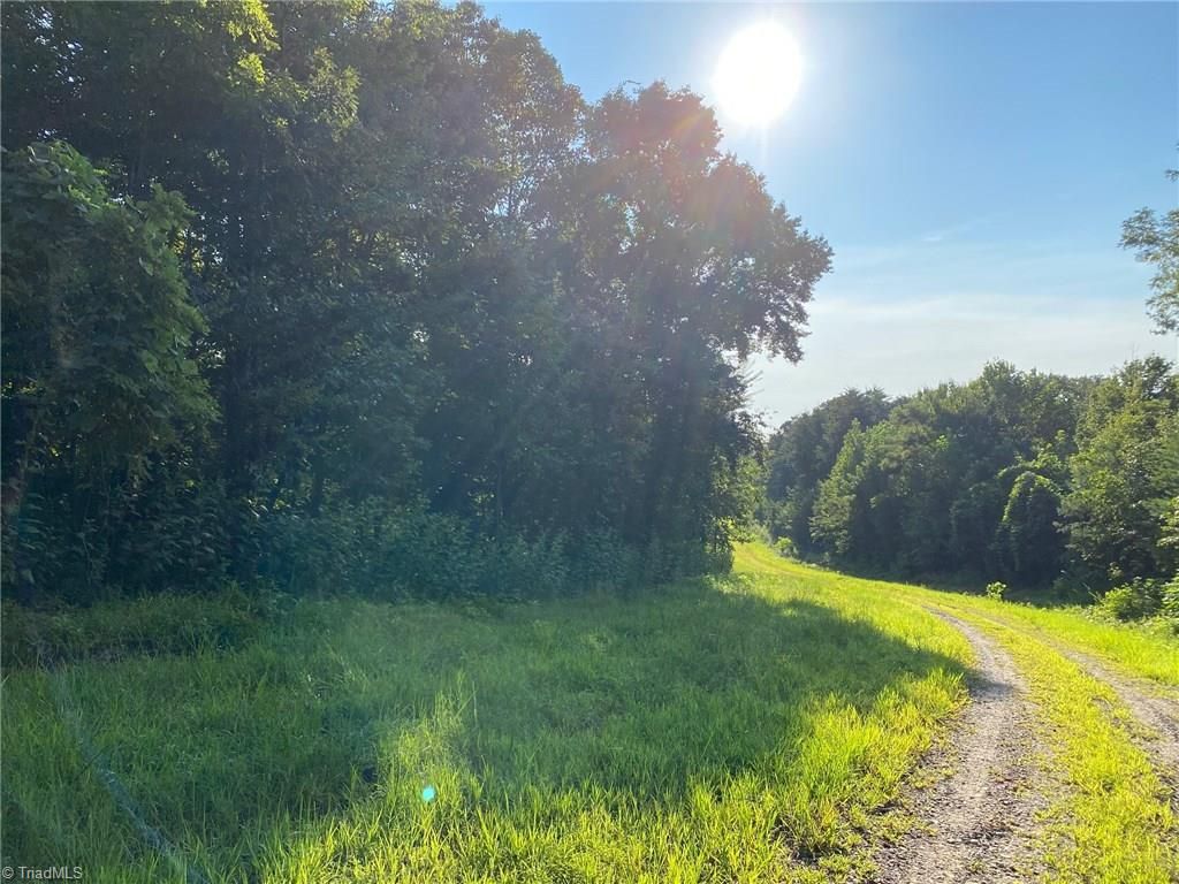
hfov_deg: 67.3
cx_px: 590
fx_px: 886
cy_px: 442
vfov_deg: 53.1
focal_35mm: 26
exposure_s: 1/2315
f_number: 1.8
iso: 32
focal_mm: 4.25
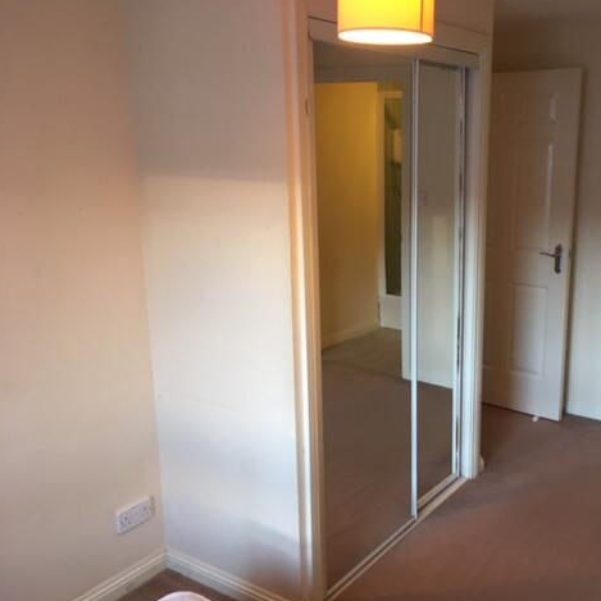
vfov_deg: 47.2
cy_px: 299
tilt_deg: -10.9
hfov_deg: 46.4
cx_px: 405
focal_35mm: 35
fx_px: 687
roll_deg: -0.2
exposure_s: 1/33
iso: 80
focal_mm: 4.15
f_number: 2.2
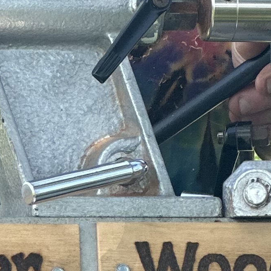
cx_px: 22
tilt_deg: +6.8
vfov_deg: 4.2
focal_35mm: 415
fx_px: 3676
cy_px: -151
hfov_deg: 4.2
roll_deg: +0.1
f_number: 2.8
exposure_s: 1/121
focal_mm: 9
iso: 25
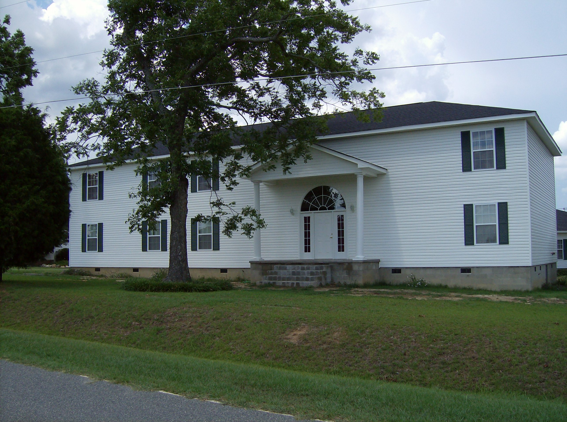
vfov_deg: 39.5
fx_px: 588
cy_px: 211
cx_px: 284
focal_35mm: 36
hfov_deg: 51.5
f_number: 4.7
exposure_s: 1/610
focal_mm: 6
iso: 100
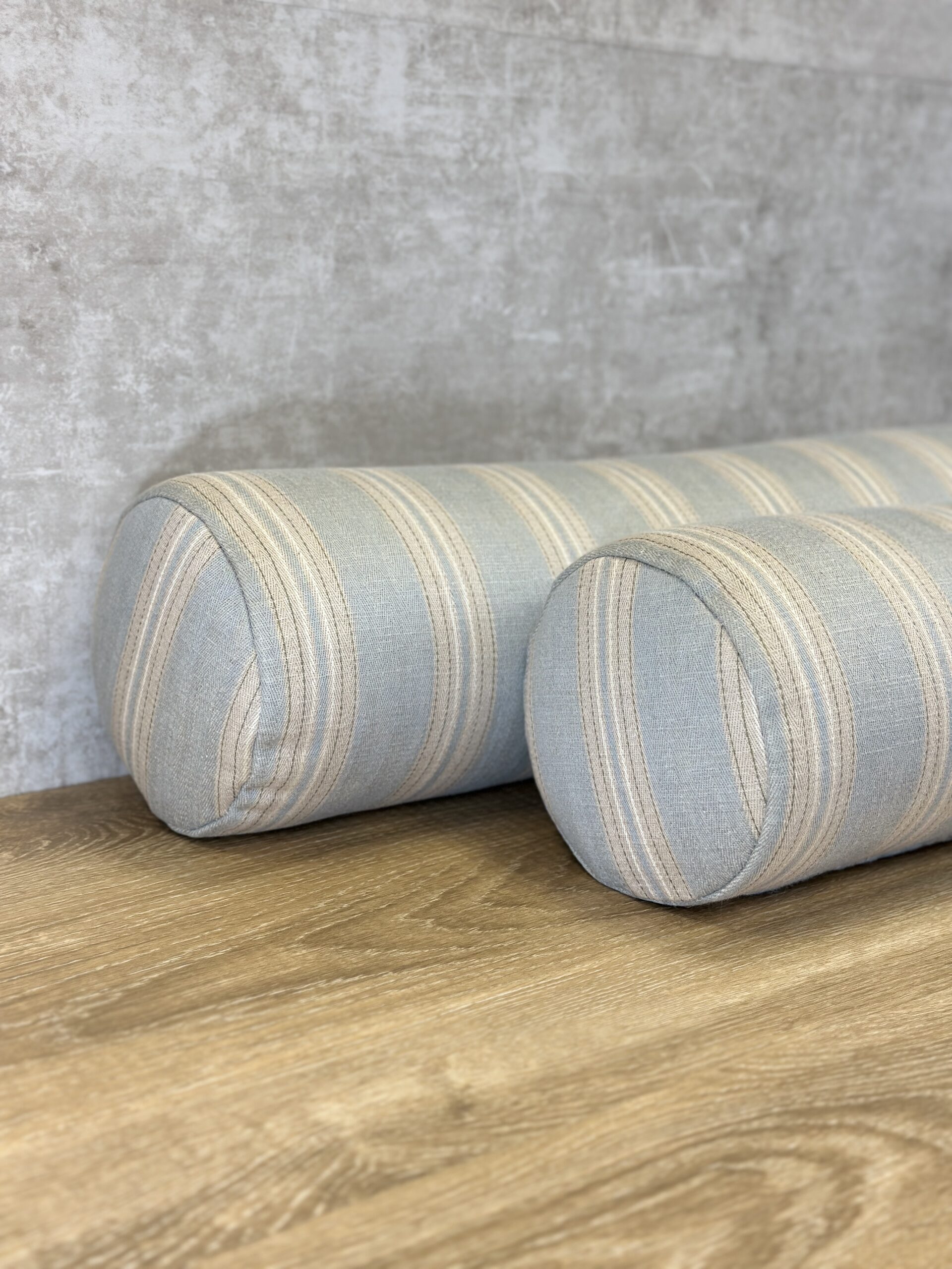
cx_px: 476
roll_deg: -3.1
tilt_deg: -14.8
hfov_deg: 30.3
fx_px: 1760
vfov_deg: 39.7
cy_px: 634
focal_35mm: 48
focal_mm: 6.86
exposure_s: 1/206
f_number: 1.78
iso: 80
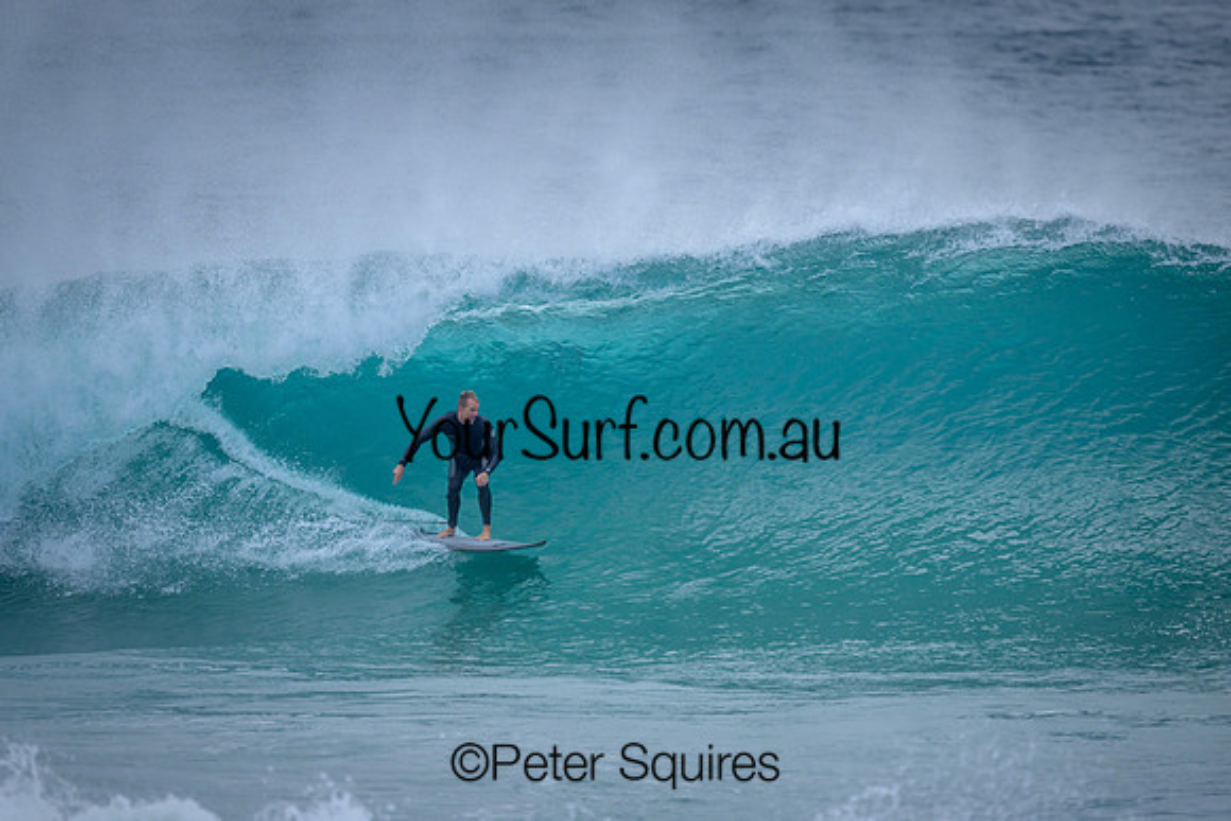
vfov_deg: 1.7
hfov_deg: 2.6
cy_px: 410
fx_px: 27361
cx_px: 616
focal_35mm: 800
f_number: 6.3
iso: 1000
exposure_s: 1/2000
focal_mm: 800
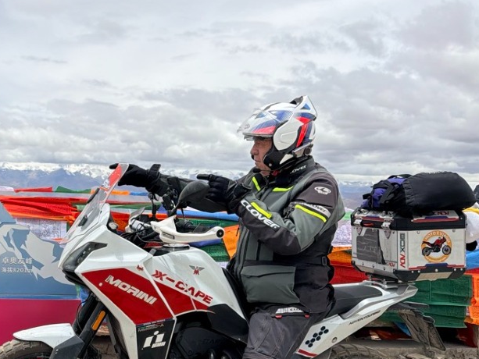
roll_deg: -3.3
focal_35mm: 47
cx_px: 45
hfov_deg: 37.7
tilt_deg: -2.7
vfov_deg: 30.8
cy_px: 209
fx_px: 650
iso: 80
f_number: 1.78
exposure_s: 1/14286
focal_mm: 6.76
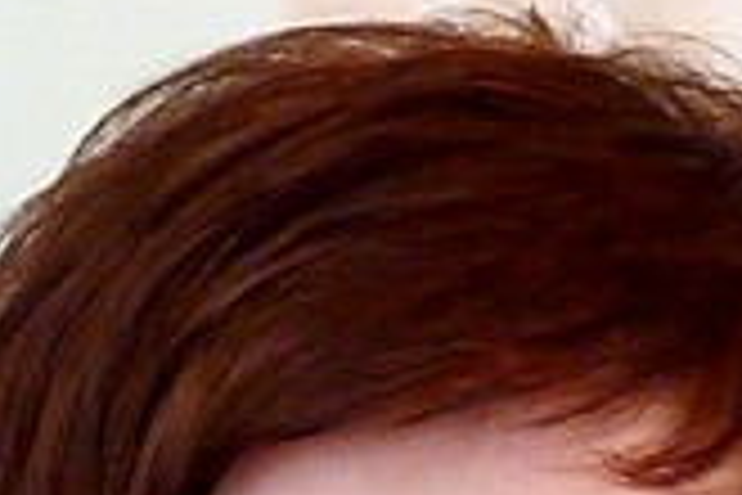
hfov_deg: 2.0
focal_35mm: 1009
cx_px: 555
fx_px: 20795
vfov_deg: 1.4
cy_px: 958
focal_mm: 47.7
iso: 1250
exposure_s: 1/80
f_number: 4
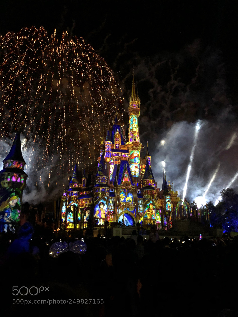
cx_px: 119
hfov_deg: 49.7
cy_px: 158
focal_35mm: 28
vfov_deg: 63.4
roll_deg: +0.6
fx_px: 257
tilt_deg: +17.7
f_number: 1.8
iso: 200
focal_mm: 3.99
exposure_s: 1/4
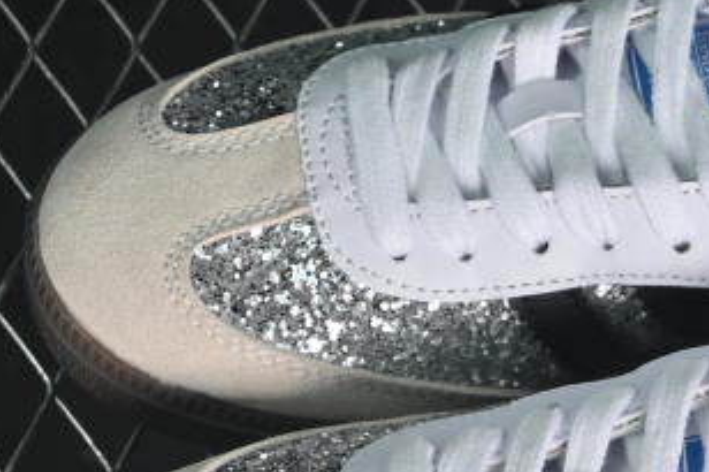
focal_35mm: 195
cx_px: 721
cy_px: 367
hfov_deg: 10.5
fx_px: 3838
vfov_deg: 7.0
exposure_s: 1/40
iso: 160
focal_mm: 50
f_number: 6.3
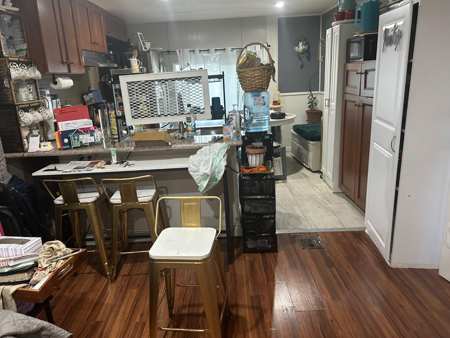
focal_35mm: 26
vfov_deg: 53.1
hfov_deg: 67.3
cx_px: 225
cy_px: 169
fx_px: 338
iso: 250
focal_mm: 5.7
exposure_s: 1/60
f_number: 1.5
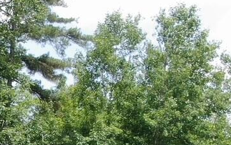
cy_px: 243
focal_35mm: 141
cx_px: -62
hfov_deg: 14.3
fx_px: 888
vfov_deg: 9.0
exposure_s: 1/500
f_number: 2.8
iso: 100
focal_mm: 4.39
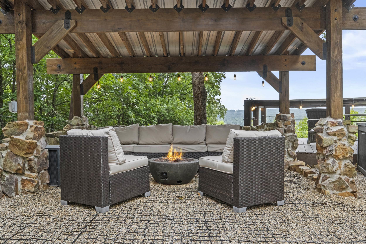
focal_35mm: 29
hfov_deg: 63.7
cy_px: 122
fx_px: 295
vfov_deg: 45.0
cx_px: 183
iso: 400
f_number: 8
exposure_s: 1/15
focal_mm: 19.1
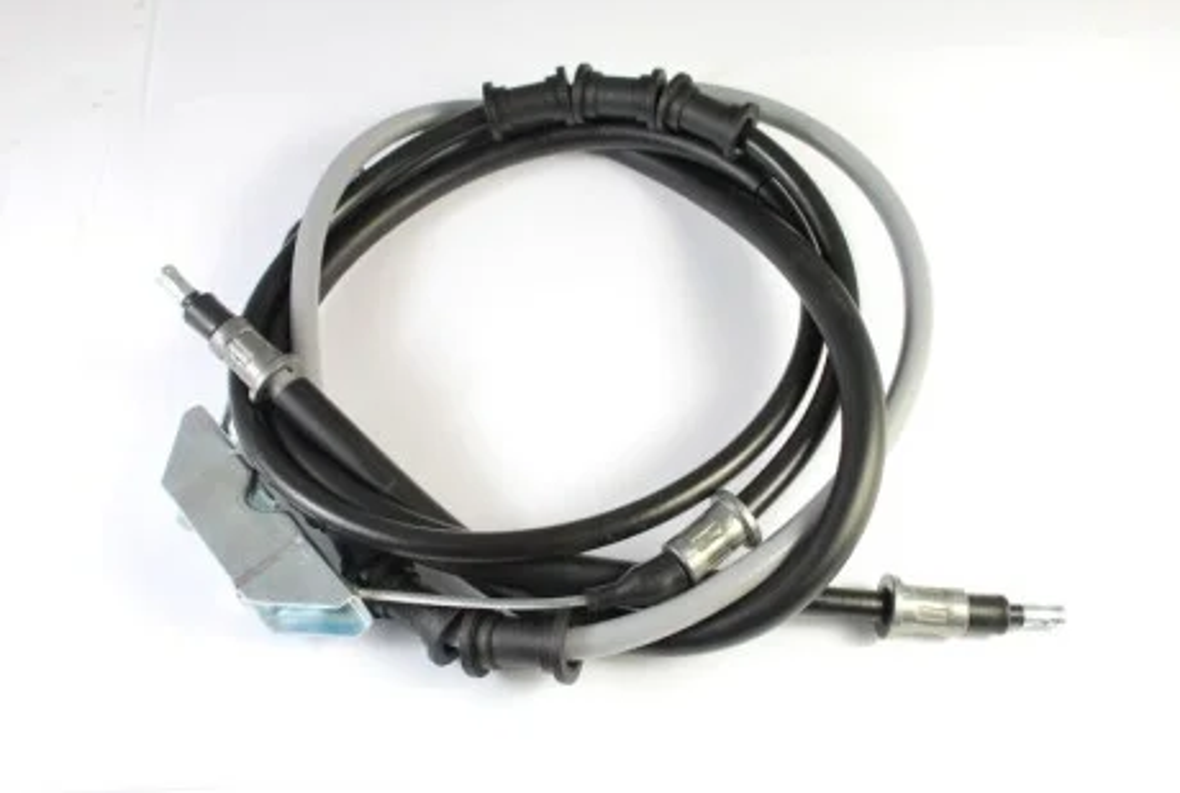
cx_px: 590
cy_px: 396
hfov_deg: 57.1
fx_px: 1084
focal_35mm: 33
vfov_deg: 40.2
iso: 320
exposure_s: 1/30
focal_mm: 22
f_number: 8
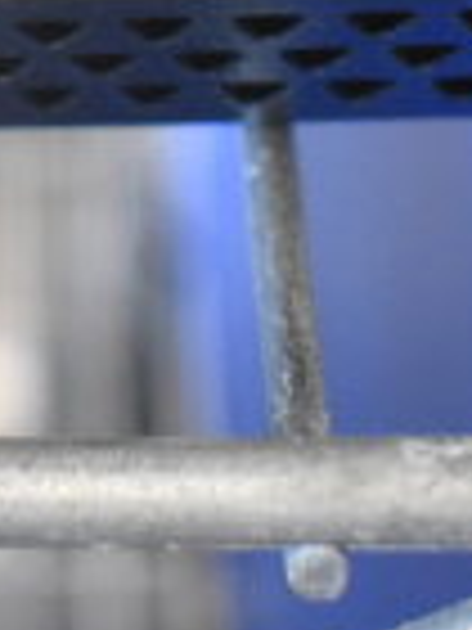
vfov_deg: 10.3
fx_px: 3436
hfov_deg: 7.3
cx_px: -679
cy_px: -182
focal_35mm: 189
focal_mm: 30
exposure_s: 1/50
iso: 2800
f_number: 4.2
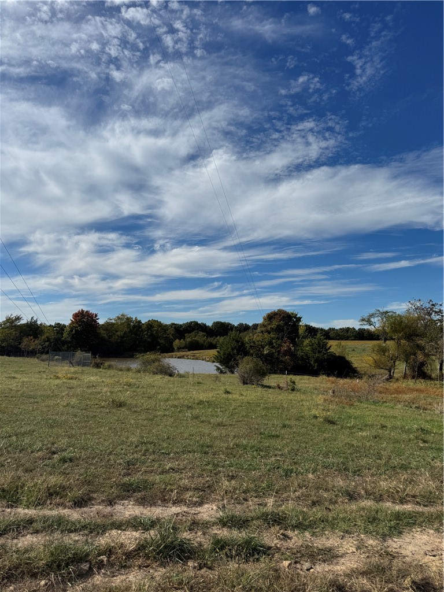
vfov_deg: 71.6
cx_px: 222
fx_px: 410
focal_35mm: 24
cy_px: 296
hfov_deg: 56.8
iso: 80
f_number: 1.78
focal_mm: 6.76
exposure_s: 1/9009
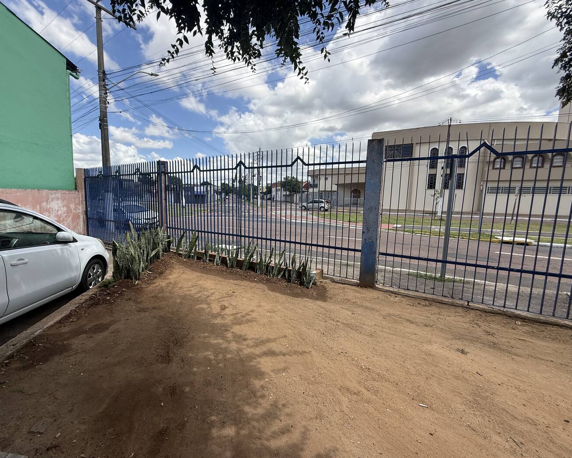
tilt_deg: -6.8
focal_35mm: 15
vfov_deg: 84.0
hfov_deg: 96.6
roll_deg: -2.0
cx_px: 263
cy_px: 224
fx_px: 254
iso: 50
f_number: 2.2
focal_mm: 2.22
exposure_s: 1/1572
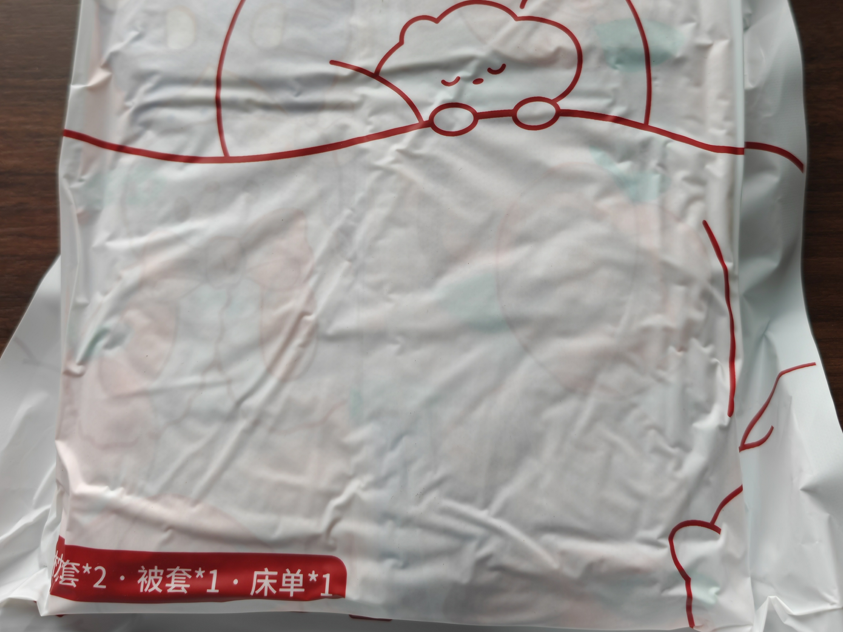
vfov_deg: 37.5
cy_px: 143
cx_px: 432
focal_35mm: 37
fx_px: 901
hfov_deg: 50.1
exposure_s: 1/110
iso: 50
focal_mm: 7.62
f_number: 1.6
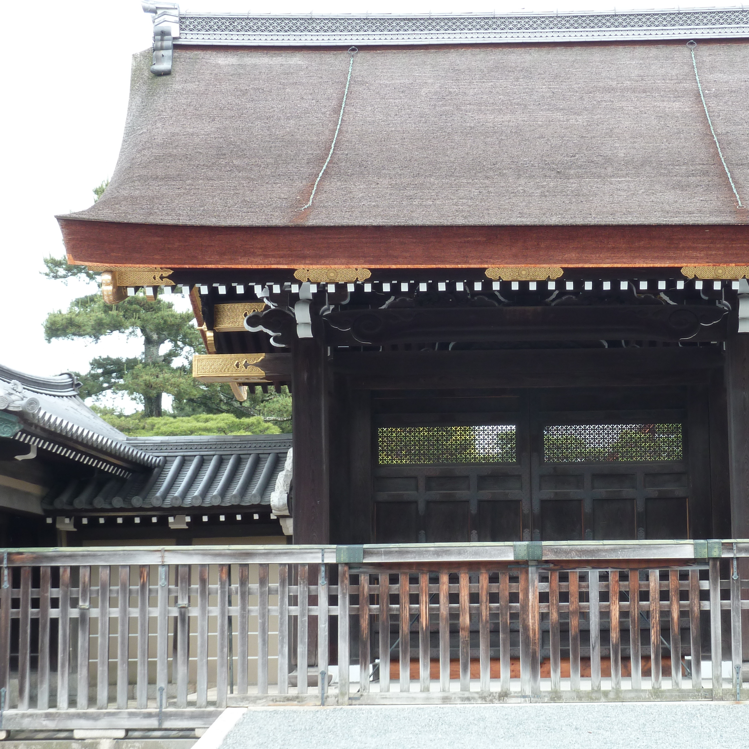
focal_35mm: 77
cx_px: 516
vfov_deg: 22.5
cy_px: 380
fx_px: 1885
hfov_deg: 22.4
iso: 80
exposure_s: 1/100
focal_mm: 9.7
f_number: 3.9
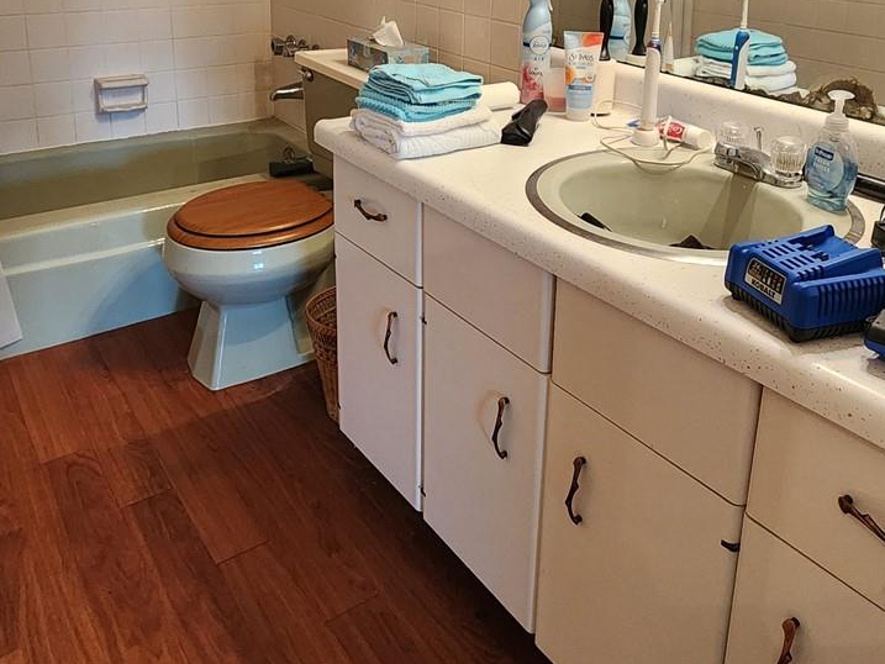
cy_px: 114
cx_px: 484
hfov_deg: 61.5
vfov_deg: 45.3
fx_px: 742
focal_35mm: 29
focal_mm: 2.2
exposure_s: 1/60
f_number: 2.2
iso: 400
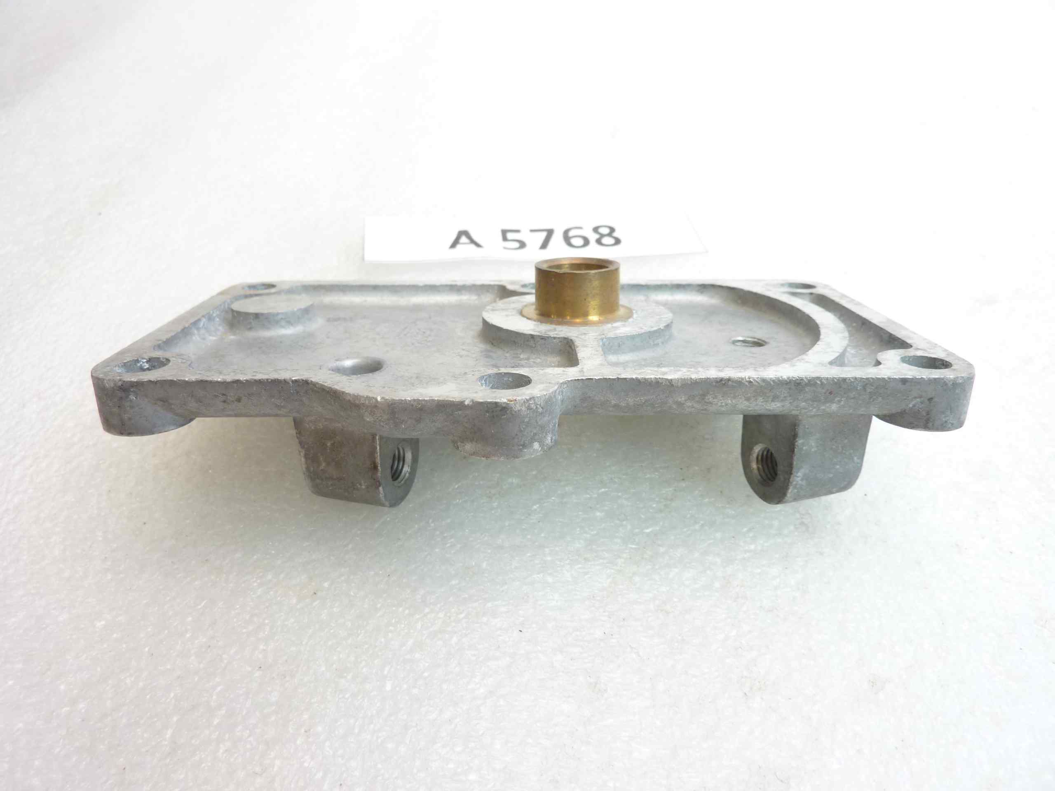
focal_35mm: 25
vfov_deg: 54.9
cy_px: 396
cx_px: 528
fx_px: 762
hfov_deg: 69.4
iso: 80
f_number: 3.3
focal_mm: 4.1
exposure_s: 1/13
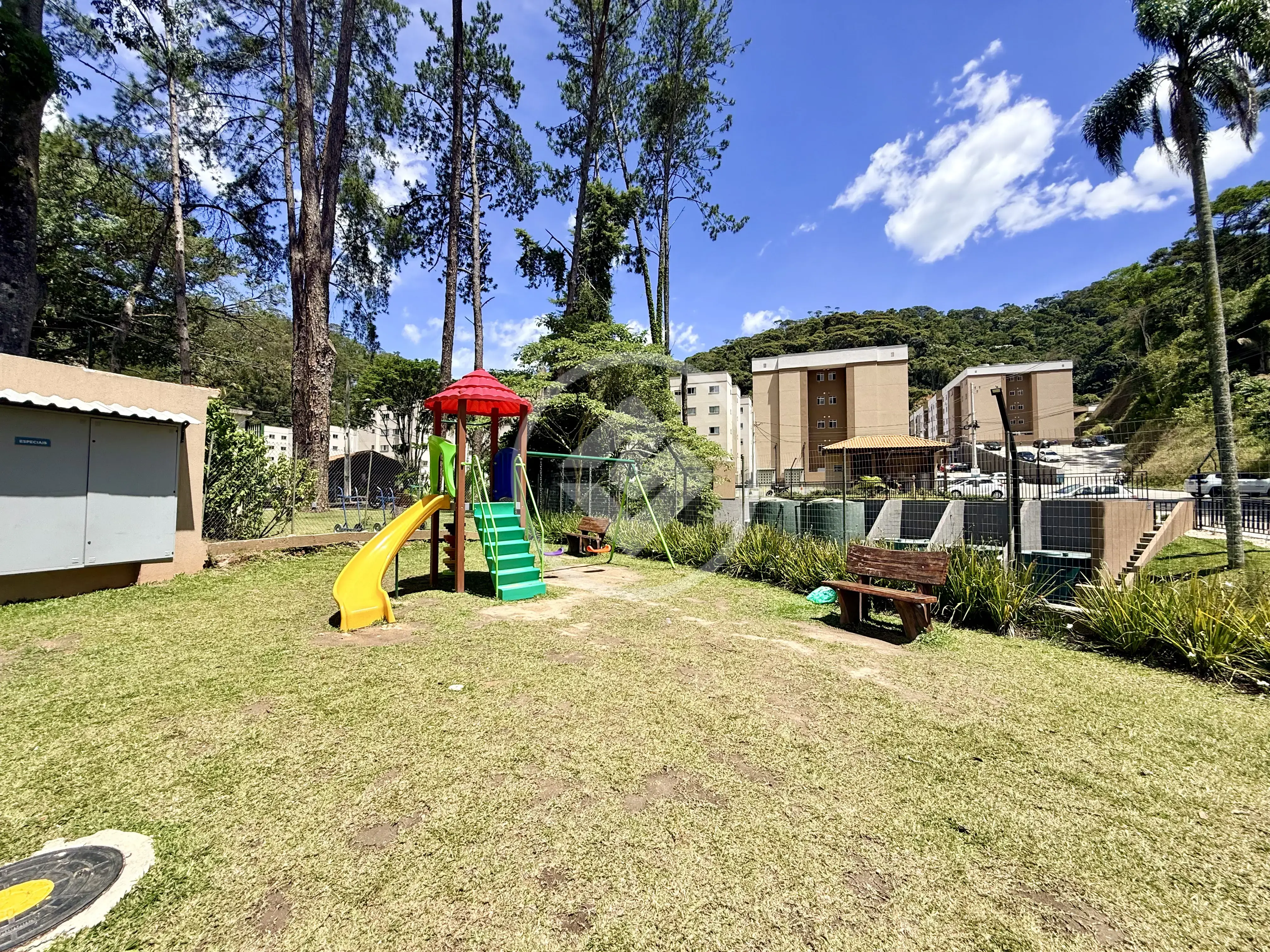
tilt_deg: +2.8
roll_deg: +0.1
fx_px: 514
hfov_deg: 102.1
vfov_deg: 85.7
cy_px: 476
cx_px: 635
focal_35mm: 14
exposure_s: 1/1534
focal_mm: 2.22
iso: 50
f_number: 2.2
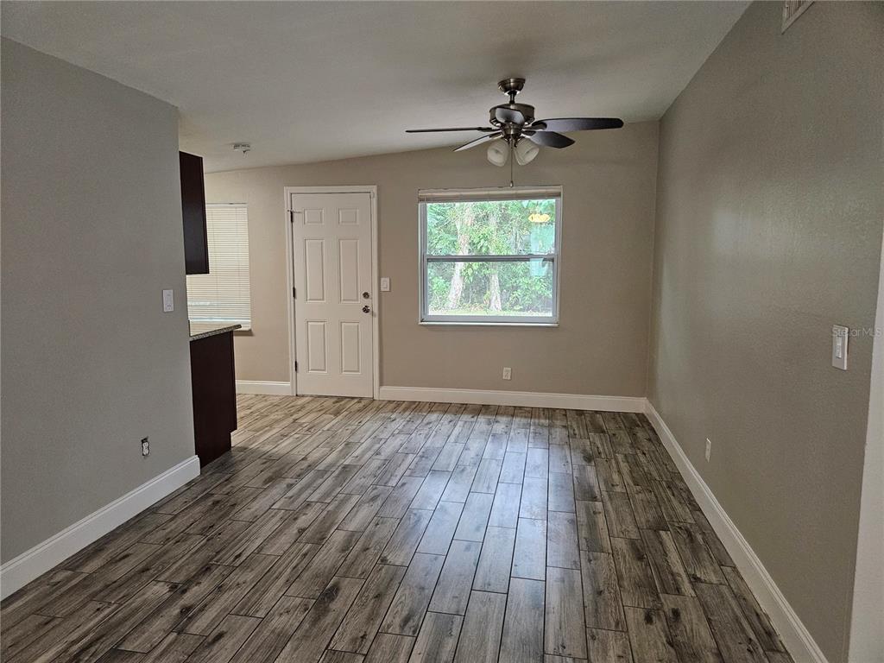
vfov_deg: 58.9
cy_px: 332
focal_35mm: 23
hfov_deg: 73.9
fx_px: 587
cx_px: 442
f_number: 1.8
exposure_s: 1/120
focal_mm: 5.4
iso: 800
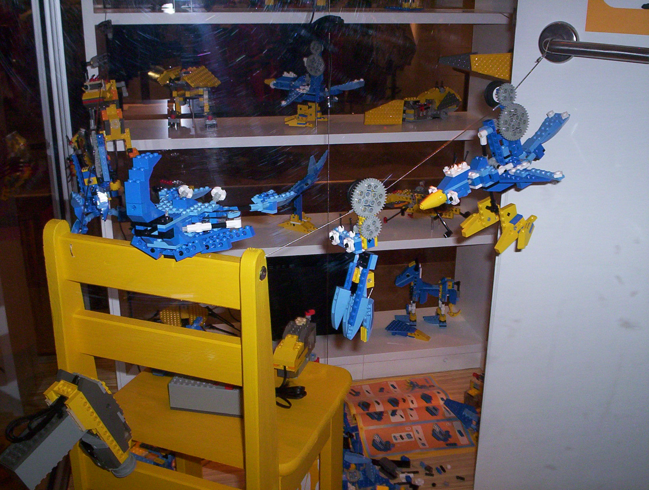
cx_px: 324
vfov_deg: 37.9
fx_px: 714
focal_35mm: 38
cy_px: 245
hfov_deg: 48.9
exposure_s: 1/60
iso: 140
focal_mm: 4.99
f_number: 4.5
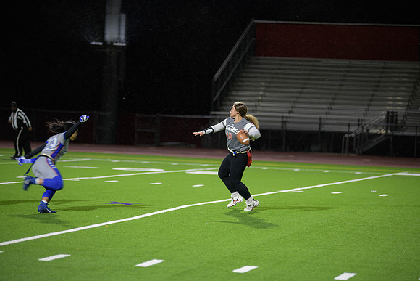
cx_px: 210
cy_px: 140
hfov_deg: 14.7
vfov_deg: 9.8
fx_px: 1634
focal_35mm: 140
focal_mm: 140
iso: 1100
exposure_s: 1/200
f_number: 2.8
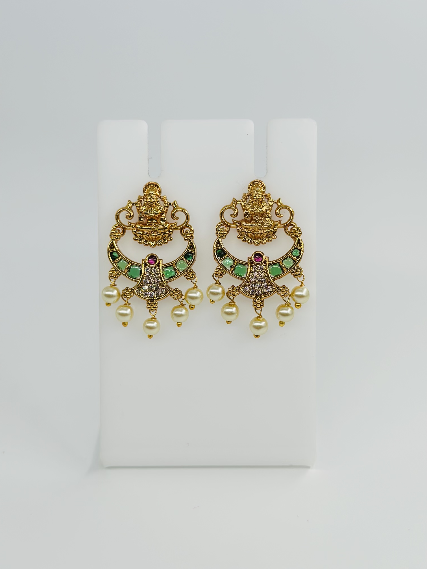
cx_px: 214
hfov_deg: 30.3
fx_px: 789
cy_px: 284
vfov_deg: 39.7
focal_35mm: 48
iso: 80
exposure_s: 1/1953
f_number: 1.78
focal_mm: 6.86
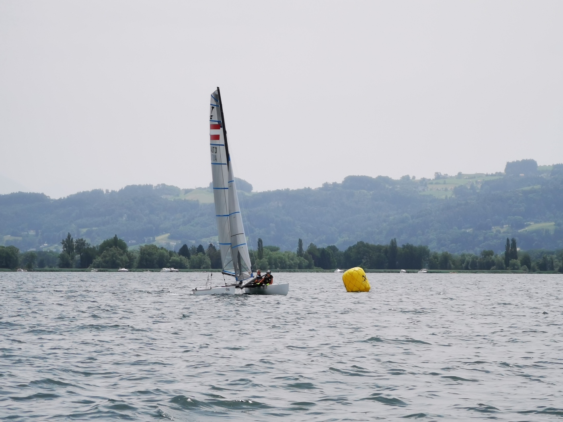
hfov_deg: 13.5
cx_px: 282
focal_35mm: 146
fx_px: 2375
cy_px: 211
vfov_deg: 10.2
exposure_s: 1/982
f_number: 3.4
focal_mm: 14.46
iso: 50
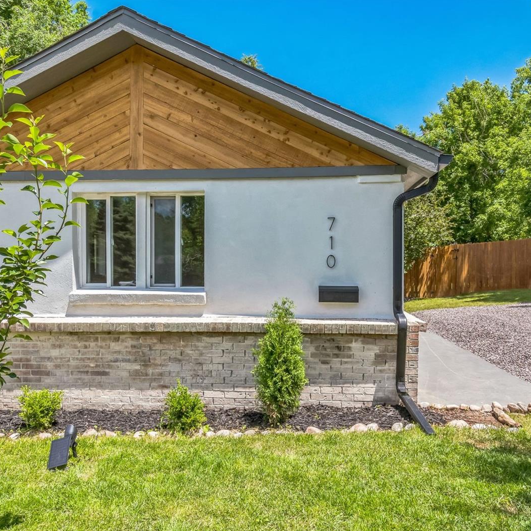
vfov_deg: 59.1
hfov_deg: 59.0
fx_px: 469
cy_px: 267
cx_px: 278
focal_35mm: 27
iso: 160
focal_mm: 14
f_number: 13
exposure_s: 1/125
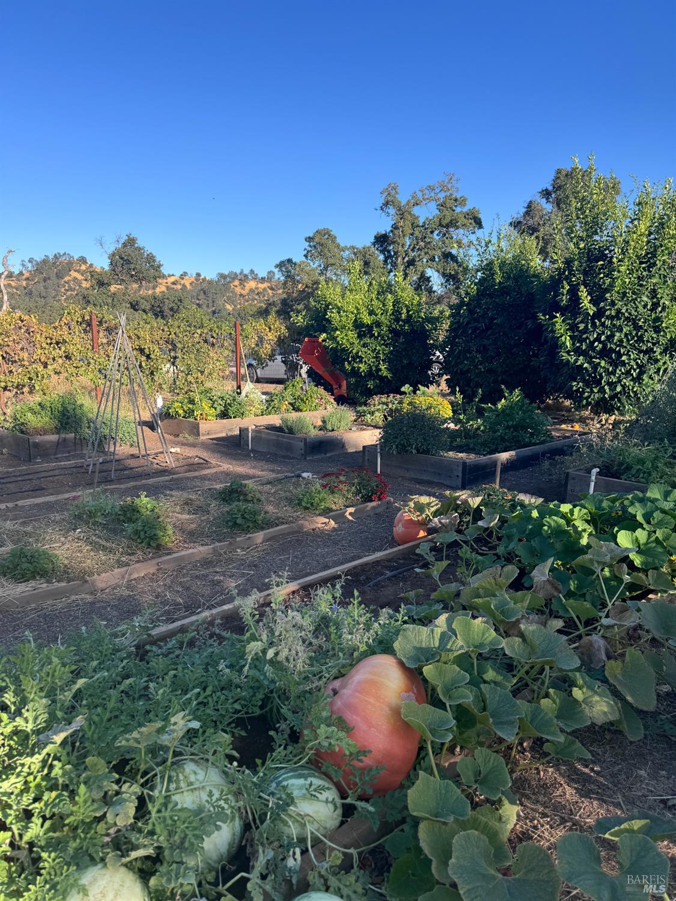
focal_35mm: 24
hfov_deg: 56.8
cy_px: 450
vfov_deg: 71.6
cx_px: 338
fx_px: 625
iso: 80
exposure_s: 1/2252
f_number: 1.78
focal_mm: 6.76
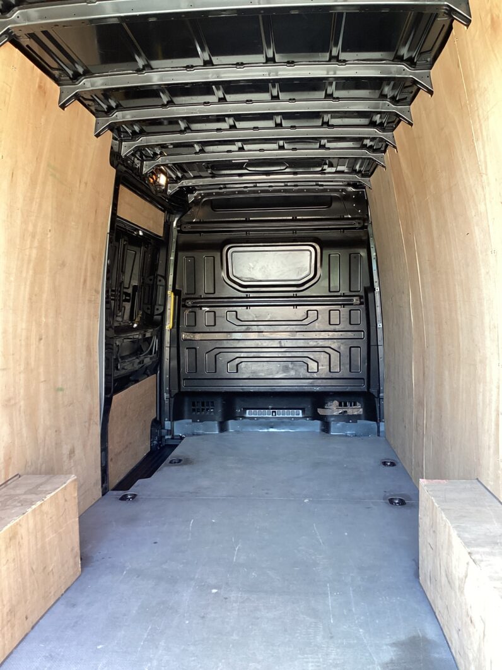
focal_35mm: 31
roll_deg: +0.2
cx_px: 251
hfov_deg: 45.5
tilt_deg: -2.3
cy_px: 335
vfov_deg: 58.3
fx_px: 599
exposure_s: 1/60
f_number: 2.4
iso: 125
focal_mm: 3.3
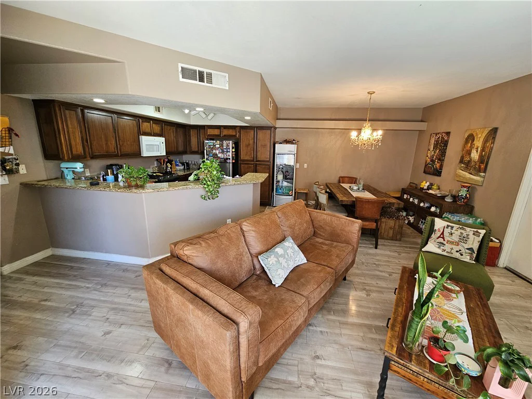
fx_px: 200
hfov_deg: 106.2
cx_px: 266
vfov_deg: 89.9
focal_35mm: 13
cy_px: 200
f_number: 2.2
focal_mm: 2.2
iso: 200
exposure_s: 1/60
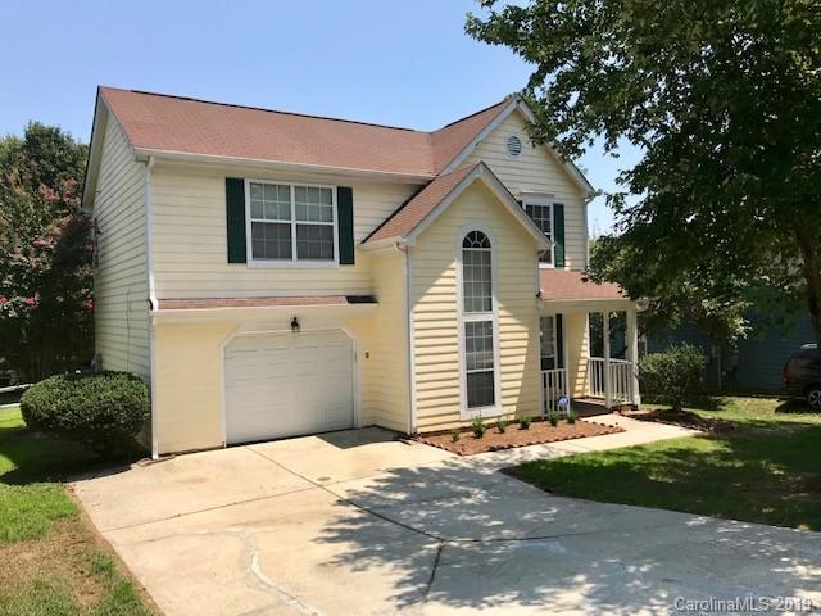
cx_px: 410
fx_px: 664
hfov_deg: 63.4
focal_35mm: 28
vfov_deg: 49.7
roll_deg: +1.5
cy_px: 308
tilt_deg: -2.2
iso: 20
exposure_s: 1/2179
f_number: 1.8
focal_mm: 3.99
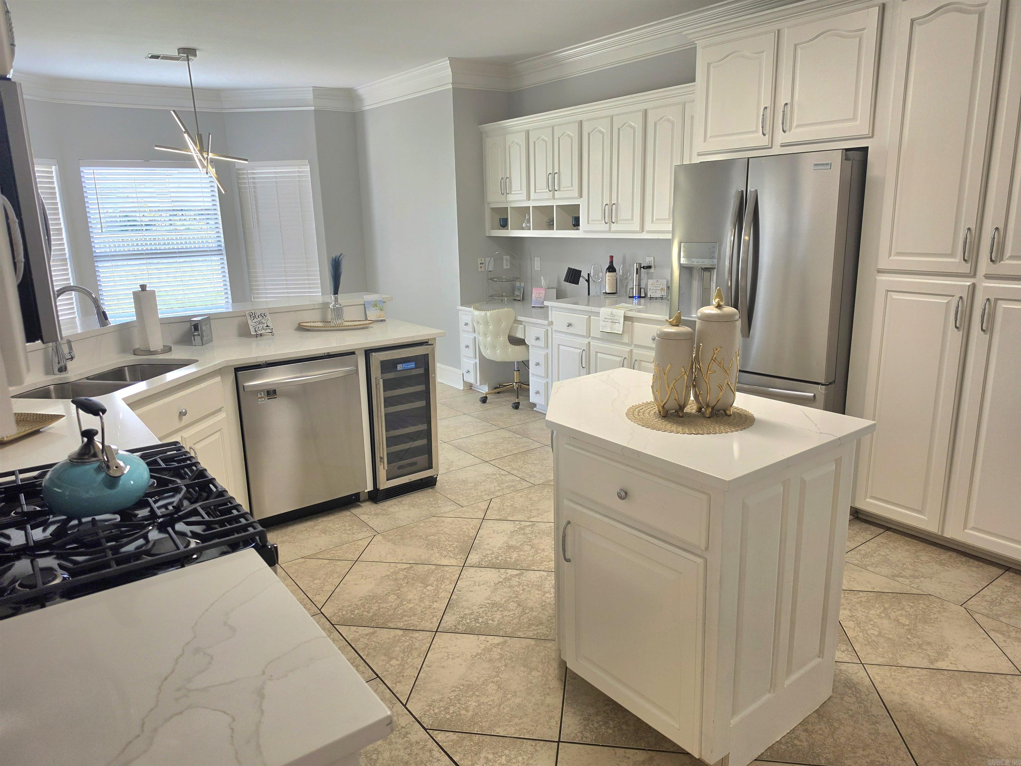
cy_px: 383
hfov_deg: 73.9
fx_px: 678
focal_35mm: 23
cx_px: 510
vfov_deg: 58.9
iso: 25
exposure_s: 1/120
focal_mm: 6.5
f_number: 1.4
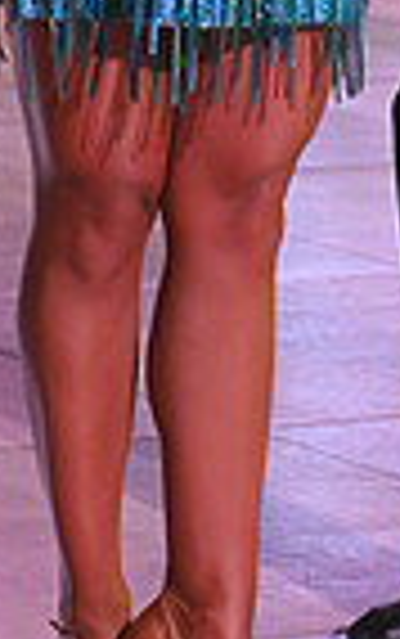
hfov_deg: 4.5
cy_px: -212
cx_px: 438
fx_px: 5065
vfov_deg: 7.1
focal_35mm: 291
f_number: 5
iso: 2500
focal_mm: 70
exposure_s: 1/320
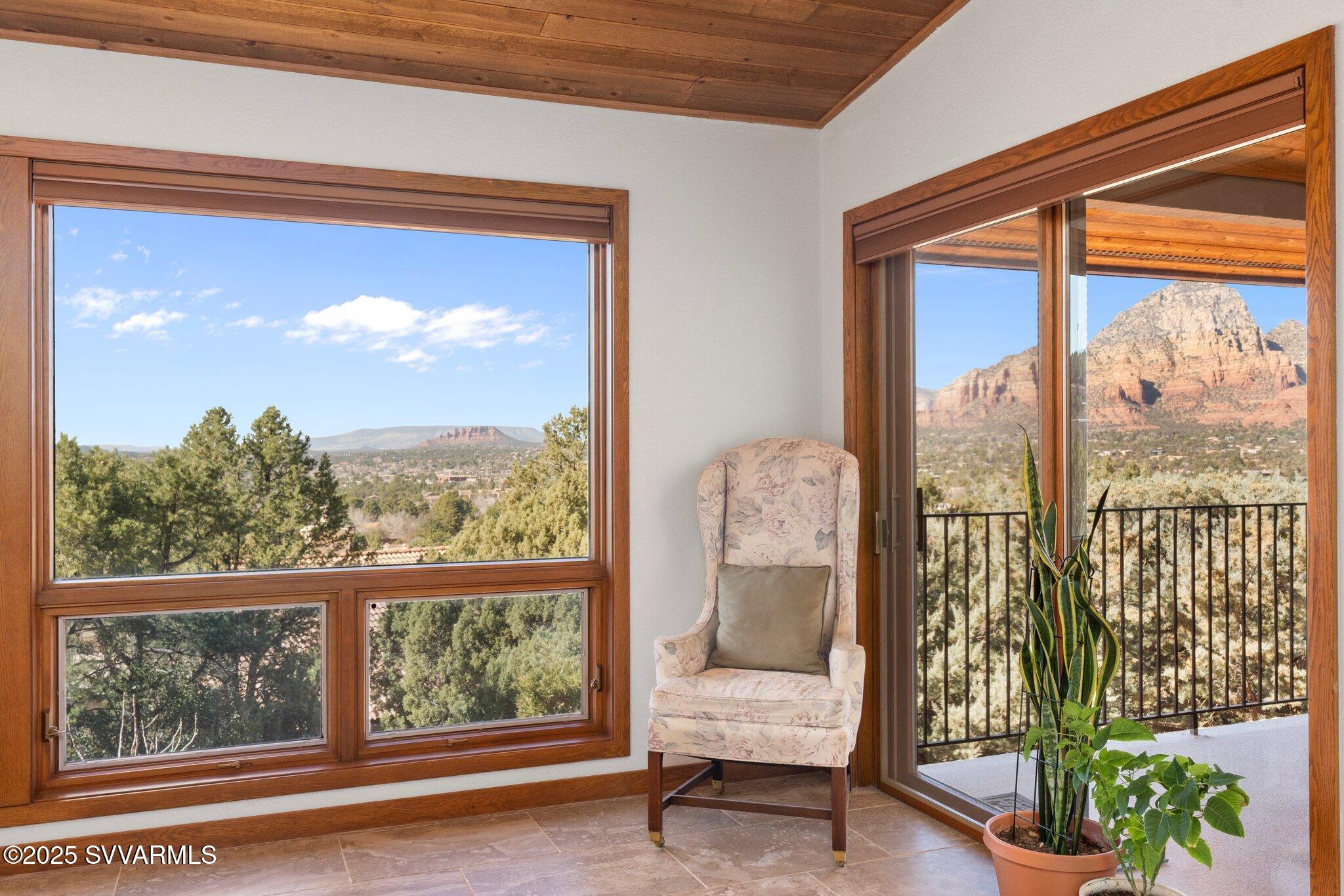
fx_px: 1083
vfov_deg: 45.0
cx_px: 672
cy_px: 448
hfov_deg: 63.7
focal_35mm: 29
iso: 1000
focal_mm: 29
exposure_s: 1/40
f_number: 8
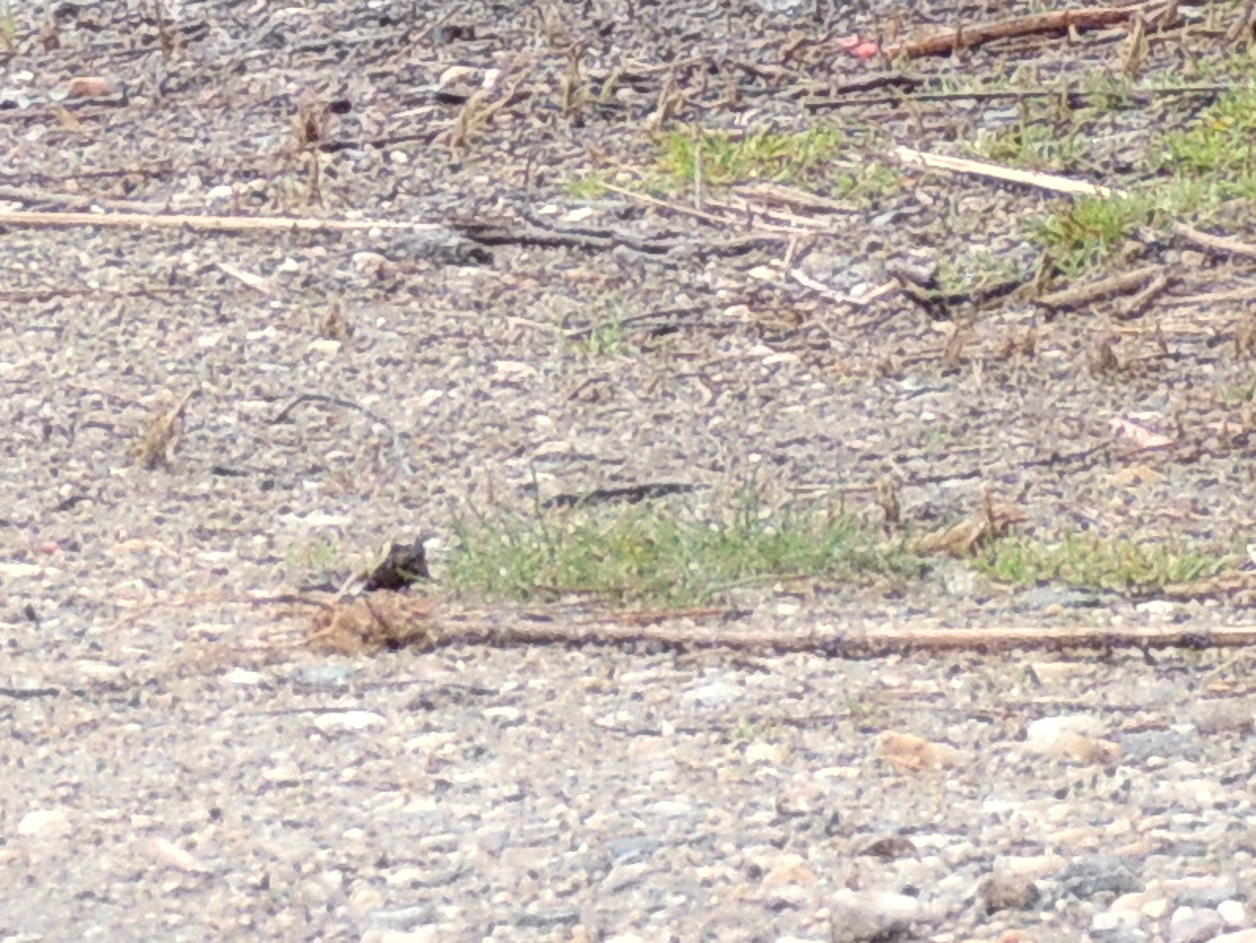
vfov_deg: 2.4
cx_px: 1132
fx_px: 22028
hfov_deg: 3.3
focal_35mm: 607
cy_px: -716
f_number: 4.2
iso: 320
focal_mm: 18.7
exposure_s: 1/100
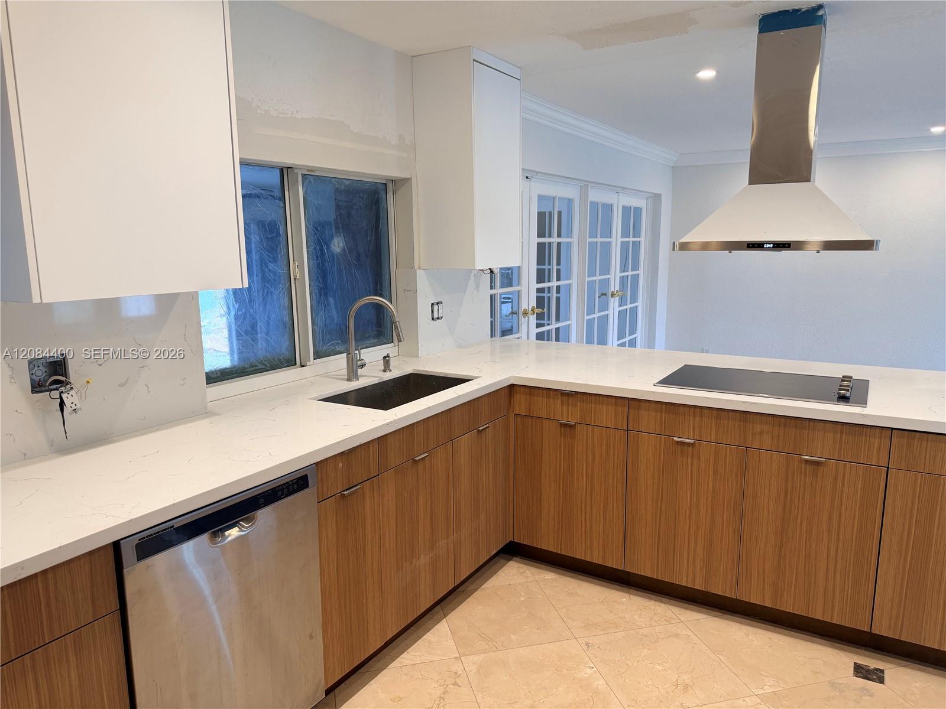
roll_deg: +1.1
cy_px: 354
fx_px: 656
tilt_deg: -8.9
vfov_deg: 56.8
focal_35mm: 24
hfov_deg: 71.6
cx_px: 473
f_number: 1.78
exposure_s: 1/120
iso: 125
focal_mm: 6.76
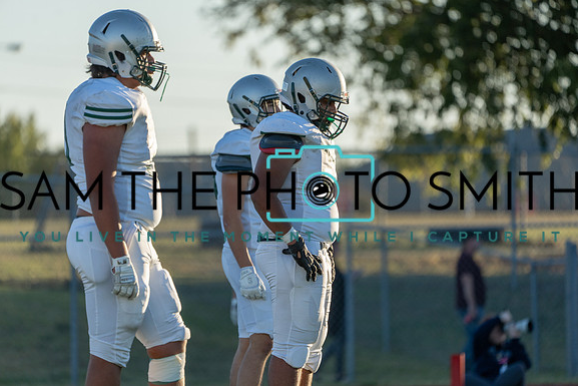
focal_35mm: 402
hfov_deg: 5.1
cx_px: 290
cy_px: 193
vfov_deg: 3.4
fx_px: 6456
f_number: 5.6
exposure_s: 1/1250
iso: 640
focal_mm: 400
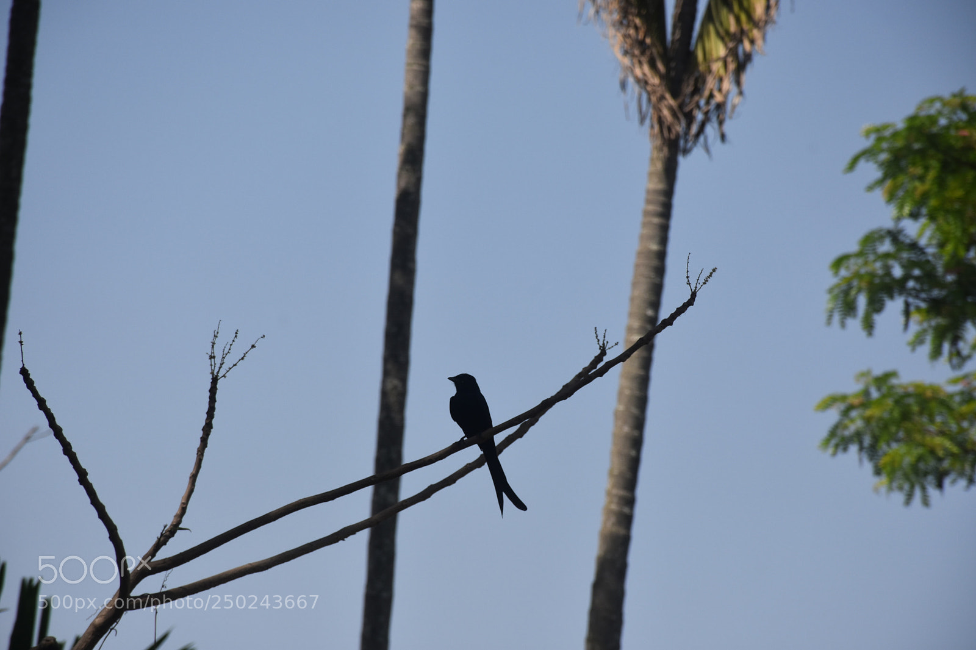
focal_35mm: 210
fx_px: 5692
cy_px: 325
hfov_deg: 9.8
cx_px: 488
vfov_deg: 6.5
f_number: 8
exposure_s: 1/1000
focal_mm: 140
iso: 280
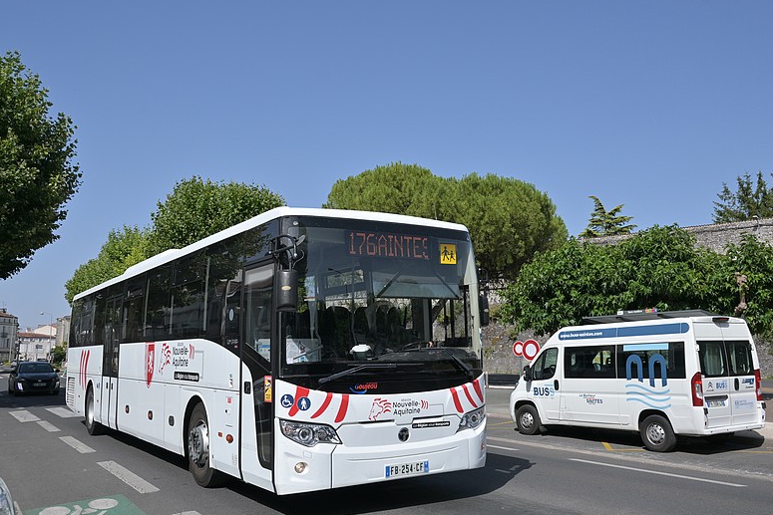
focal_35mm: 33
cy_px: 257
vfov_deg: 40.5
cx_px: 385
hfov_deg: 57.9
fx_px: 698
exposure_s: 1/640
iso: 100
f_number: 6.3
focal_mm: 21
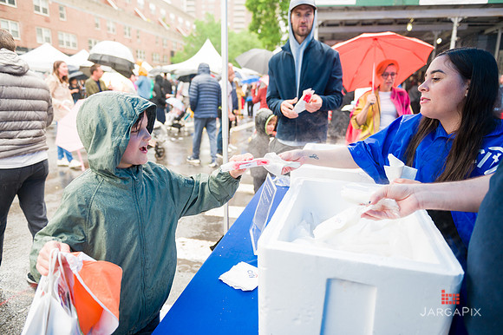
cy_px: 168
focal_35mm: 24
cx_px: 252
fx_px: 335
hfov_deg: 73.8
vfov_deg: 53.1
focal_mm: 24
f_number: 3.2
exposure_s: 1/320
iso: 400
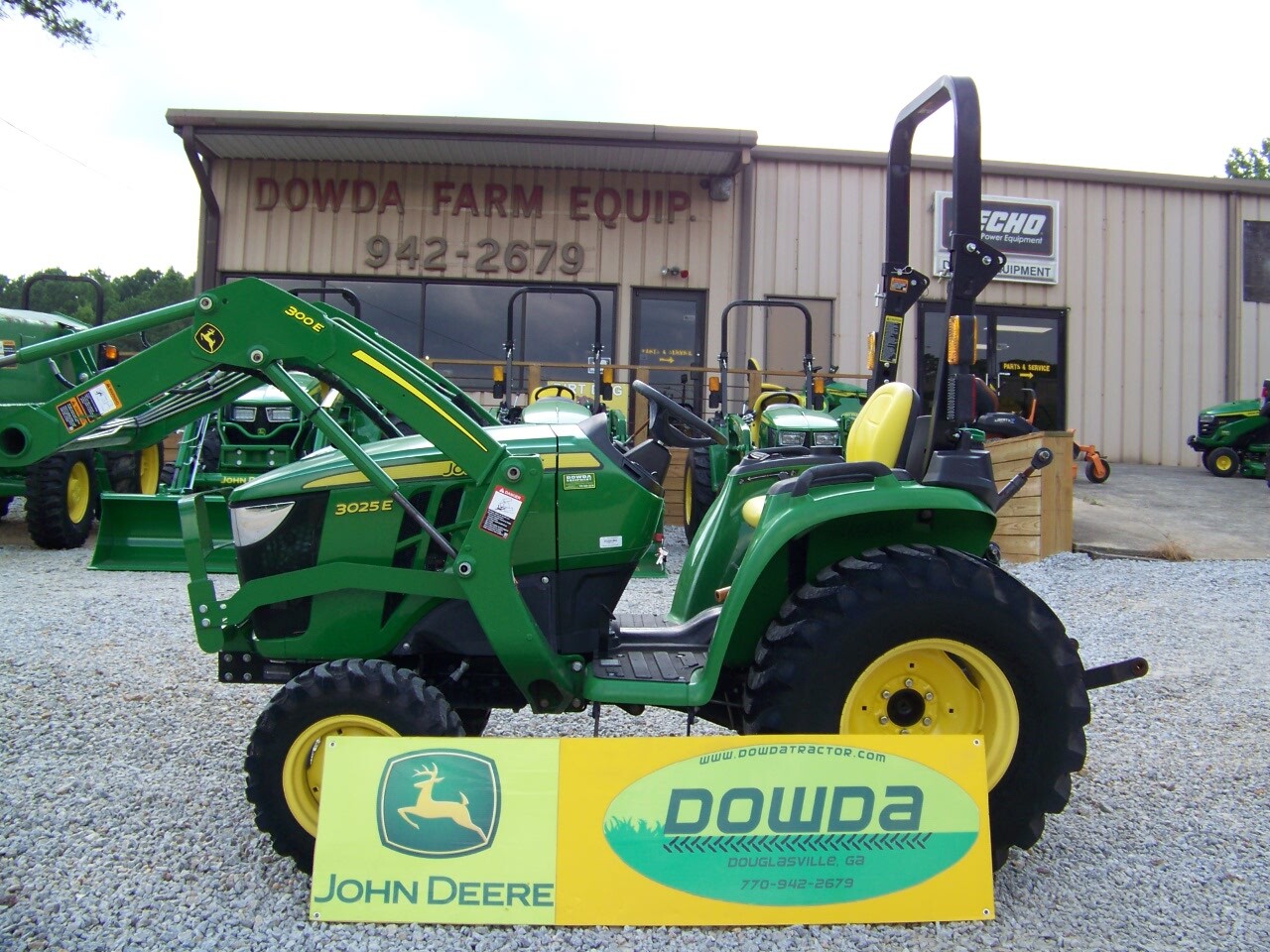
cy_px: 476
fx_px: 1321
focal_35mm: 36
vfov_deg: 39.7
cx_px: 635
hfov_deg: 51.4
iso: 64
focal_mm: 5.85
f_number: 2.8
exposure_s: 1/250
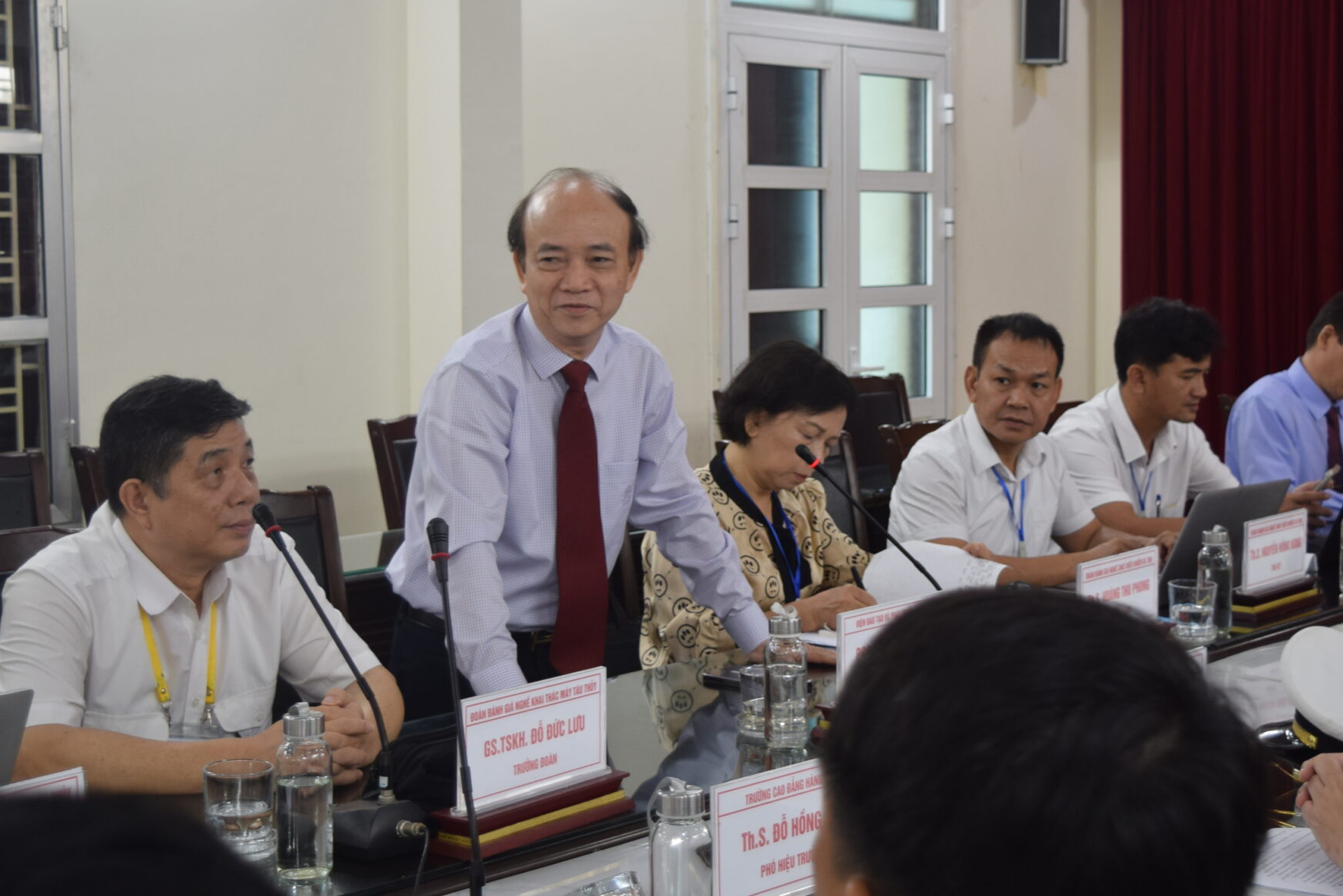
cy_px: 378
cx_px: 750
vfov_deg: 23.8
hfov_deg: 35.0
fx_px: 2127
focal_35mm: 57
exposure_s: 1/80
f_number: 4.2
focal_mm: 26
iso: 320
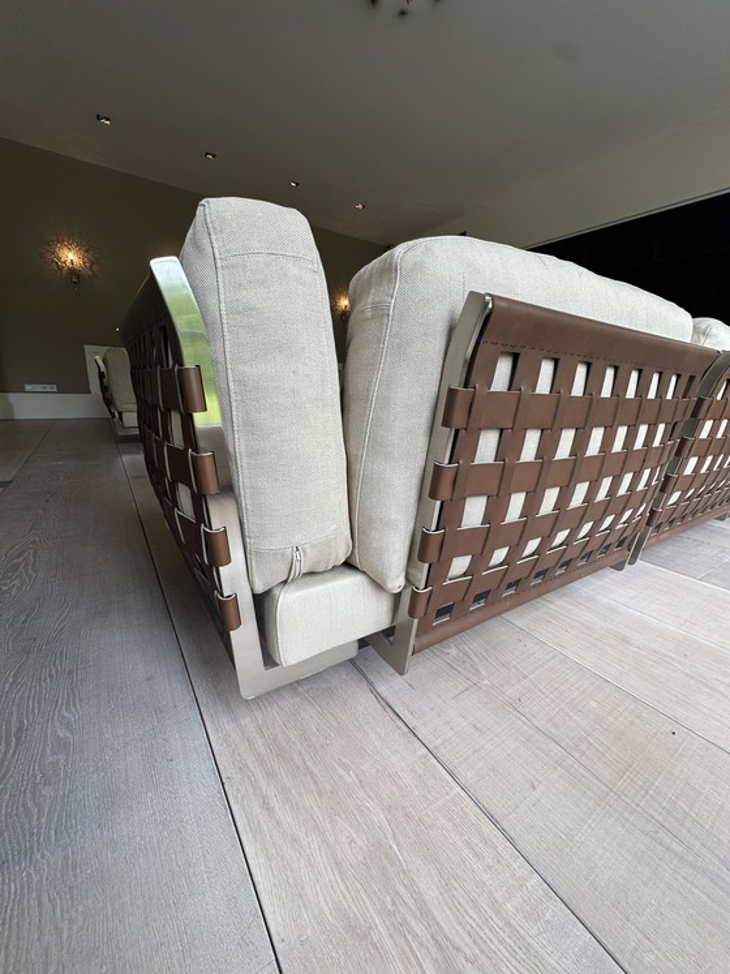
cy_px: 487
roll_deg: -2.5
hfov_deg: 85.7
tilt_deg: -14.4
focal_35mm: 14
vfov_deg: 102.1
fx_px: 394
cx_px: 365
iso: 64
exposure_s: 1/100
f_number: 2.2
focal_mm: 2.22
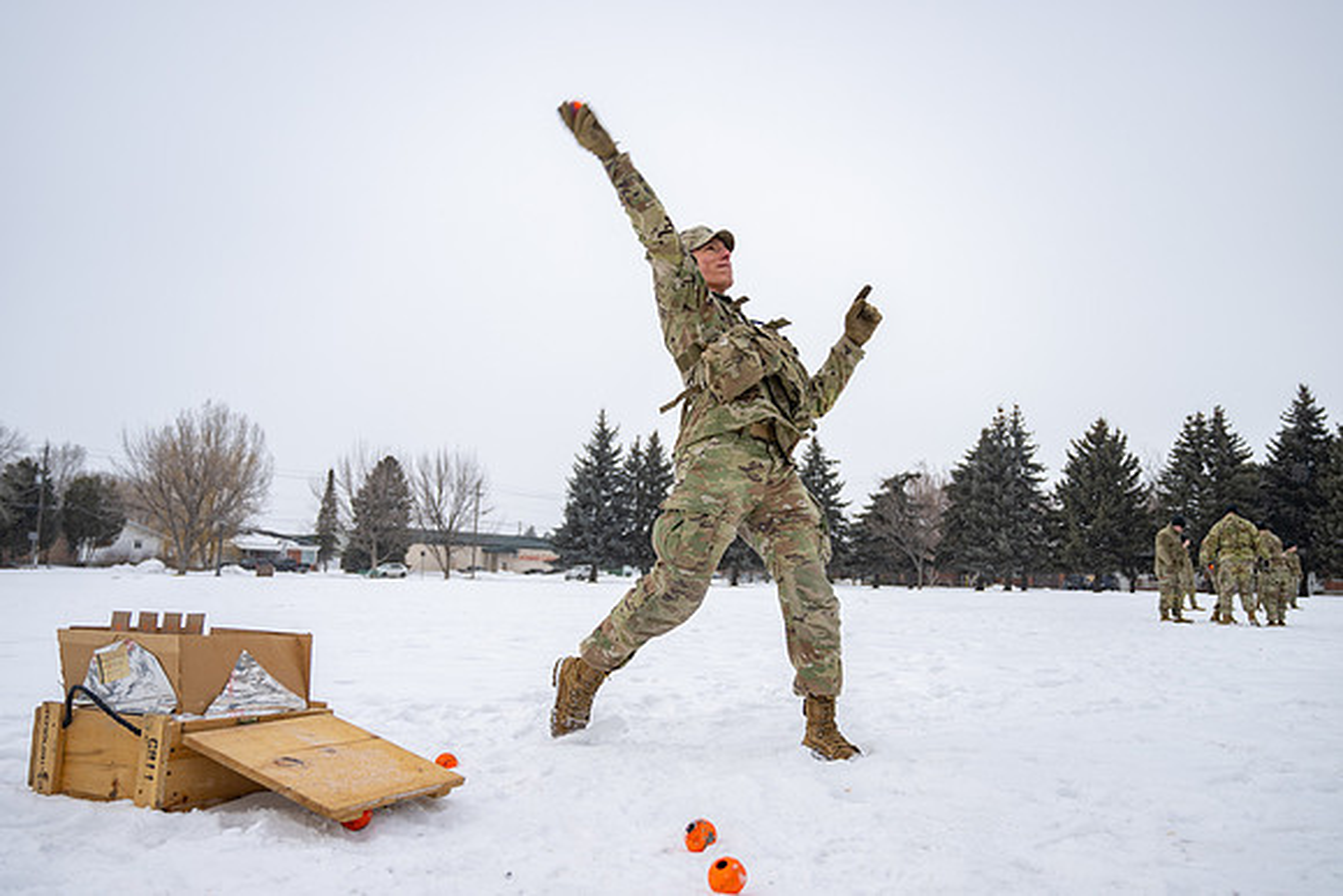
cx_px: 672
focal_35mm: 31
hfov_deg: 60.3
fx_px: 1157
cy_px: 448
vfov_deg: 42.3
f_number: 4
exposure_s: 1/800
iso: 100
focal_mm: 31
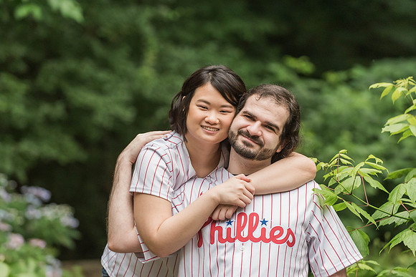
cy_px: 136
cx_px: 207
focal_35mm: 160
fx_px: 1844
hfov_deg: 12.9
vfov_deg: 8.6
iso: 2000
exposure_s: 1/1250
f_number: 4
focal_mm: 155
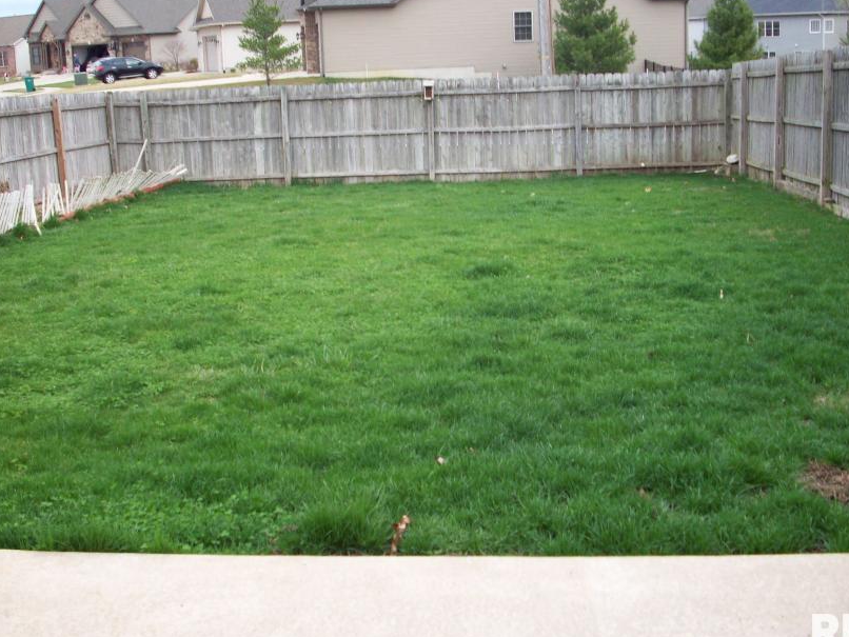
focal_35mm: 47
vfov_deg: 30.8
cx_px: 433
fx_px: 1153
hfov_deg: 40.4
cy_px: 263
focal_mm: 6.2
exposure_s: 1/66.9
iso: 80
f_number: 2.8
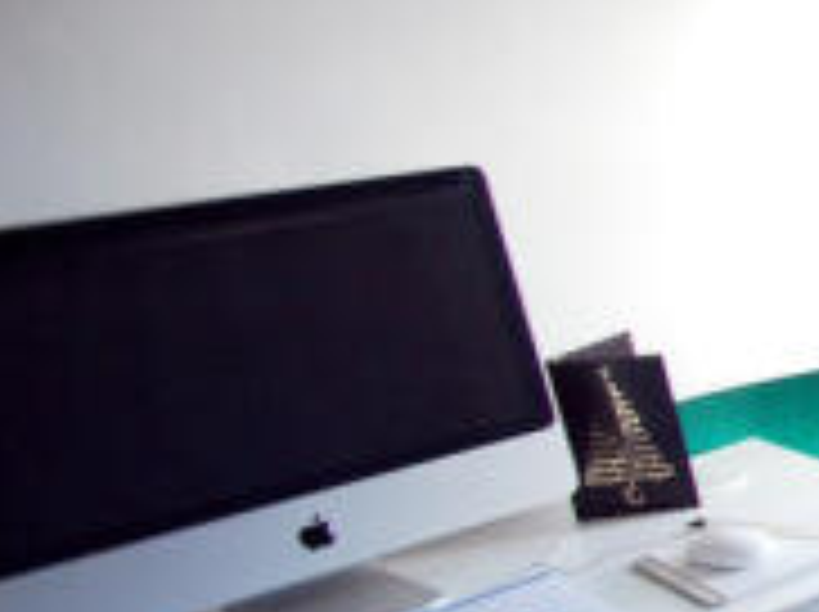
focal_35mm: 52
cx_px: 1467
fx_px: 1229
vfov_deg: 28.0
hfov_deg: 22.2
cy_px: 315
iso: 400
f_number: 5
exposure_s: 1/100
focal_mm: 10
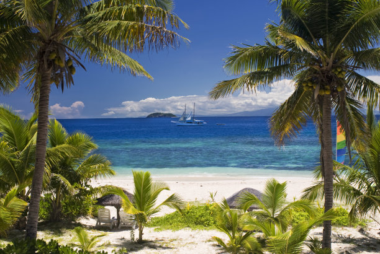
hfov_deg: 46.3
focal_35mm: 42
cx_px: 190
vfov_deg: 32.0
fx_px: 444
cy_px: 127
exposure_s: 1/45
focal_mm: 28
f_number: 11
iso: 100
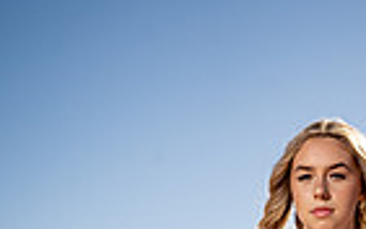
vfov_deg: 8.9
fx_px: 1296
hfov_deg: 16.0
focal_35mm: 130
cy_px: 578
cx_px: 265
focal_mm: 40
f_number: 7.1
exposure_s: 1/250
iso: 100
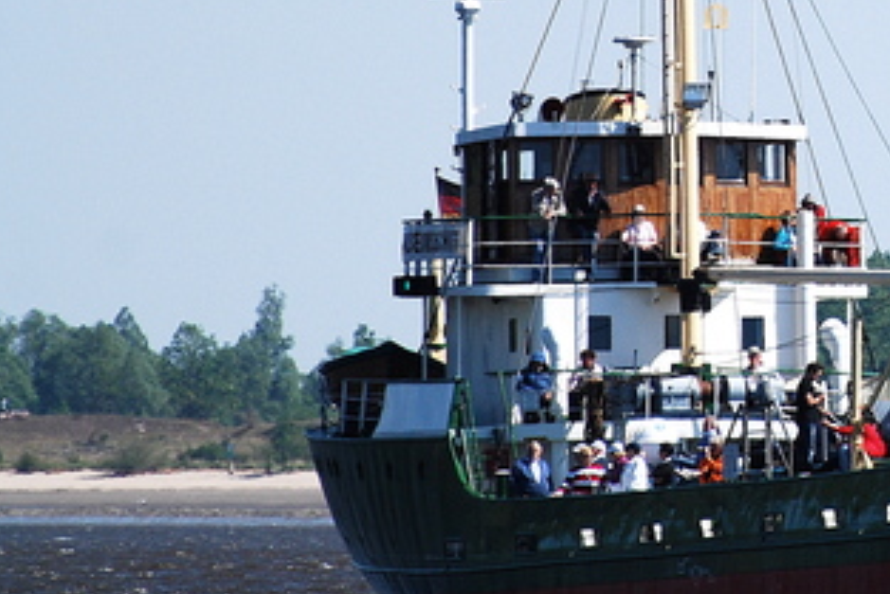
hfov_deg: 1.8
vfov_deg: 1.2
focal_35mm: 1152
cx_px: 1012
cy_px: 20
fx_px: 28492
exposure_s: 1/1000
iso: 200
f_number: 5.6
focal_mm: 300
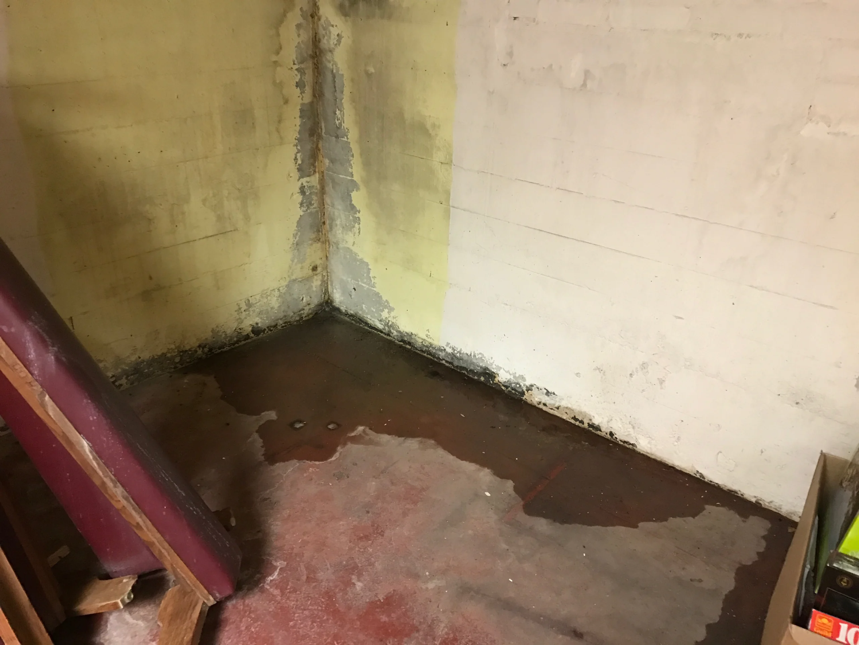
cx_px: 430
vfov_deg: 49.7
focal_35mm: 28
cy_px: 322
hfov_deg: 63.4
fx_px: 695
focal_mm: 3.99
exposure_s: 1/12
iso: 100
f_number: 1.8
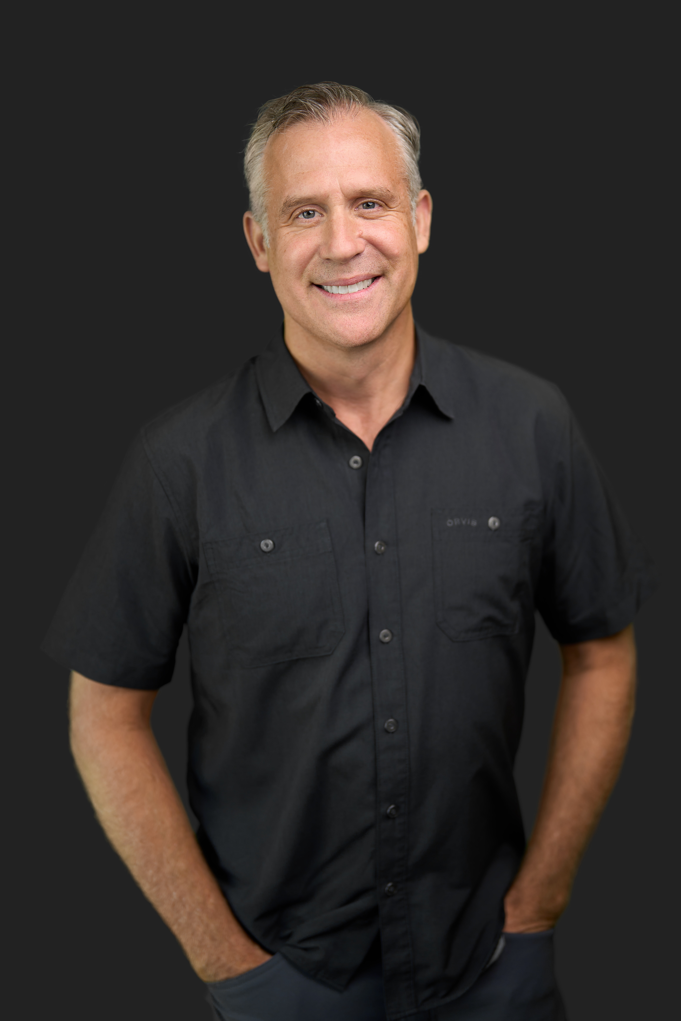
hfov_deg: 27.0
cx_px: 340
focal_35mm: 50
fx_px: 1418
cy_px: 510
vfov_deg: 39.6
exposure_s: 1/250
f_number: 1.2
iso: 100
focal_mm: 50
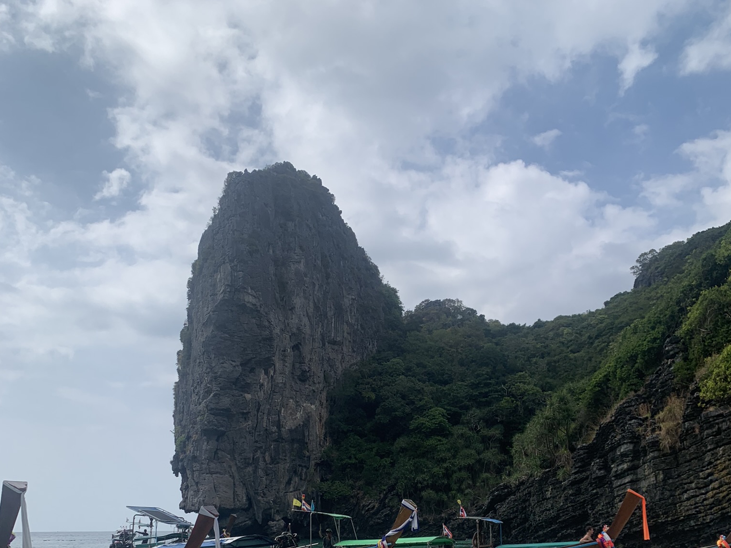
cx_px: 367
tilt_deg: +5.7
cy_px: 484
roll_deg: +0.5
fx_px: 739
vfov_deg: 38.2
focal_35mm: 35
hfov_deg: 52.6
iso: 25
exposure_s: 1/3650
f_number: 1.8
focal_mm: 4.25
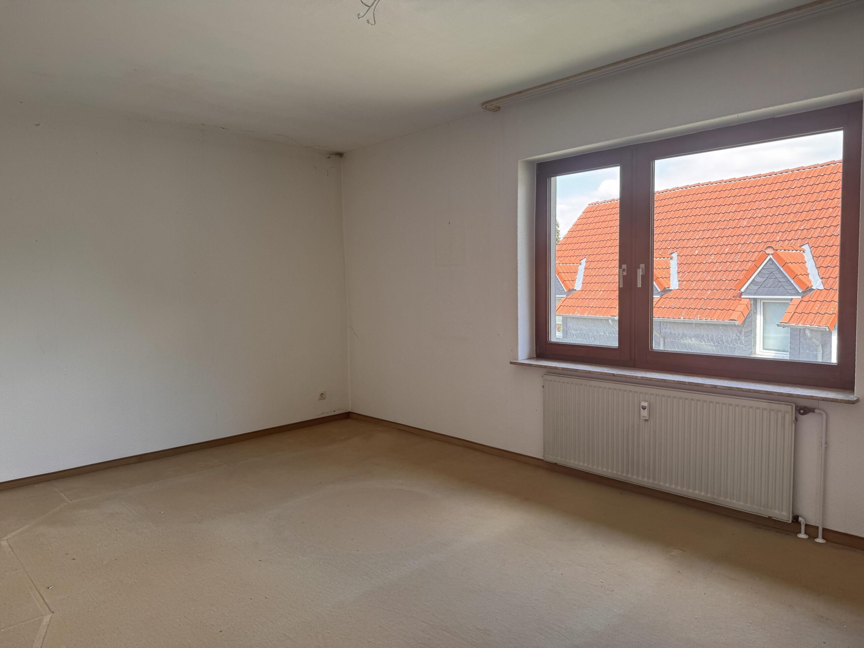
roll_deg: +1.1
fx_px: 599
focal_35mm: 24
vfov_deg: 56.8
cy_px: 324
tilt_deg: -3.4
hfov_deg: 71.6
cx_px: 432
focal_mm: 6.76
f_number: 1.78
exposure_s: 1/168
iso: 64
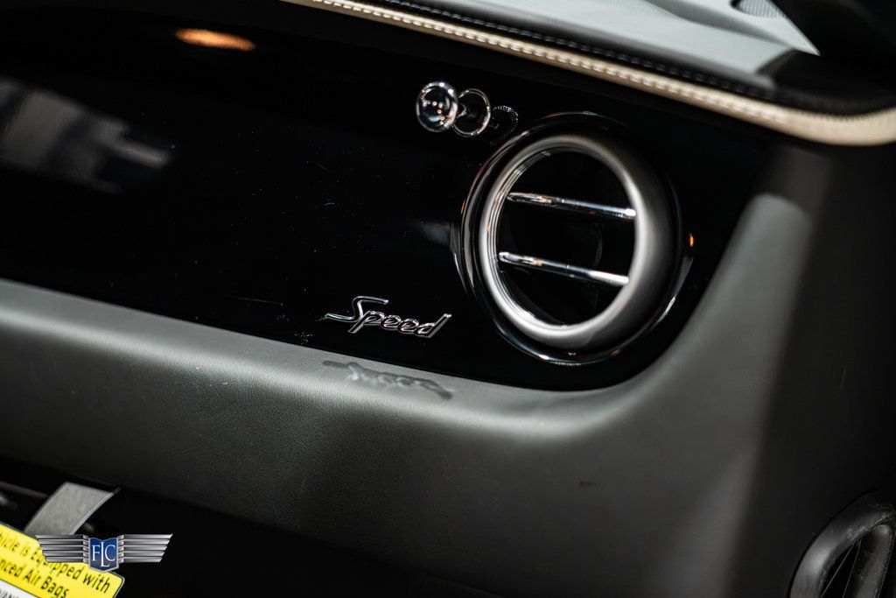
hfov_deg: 36.9
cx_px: 448
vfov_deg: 25.1
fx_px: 1344
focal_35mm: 54
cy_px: 299
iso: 1600
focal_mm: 54
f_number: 4
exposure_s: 1/30
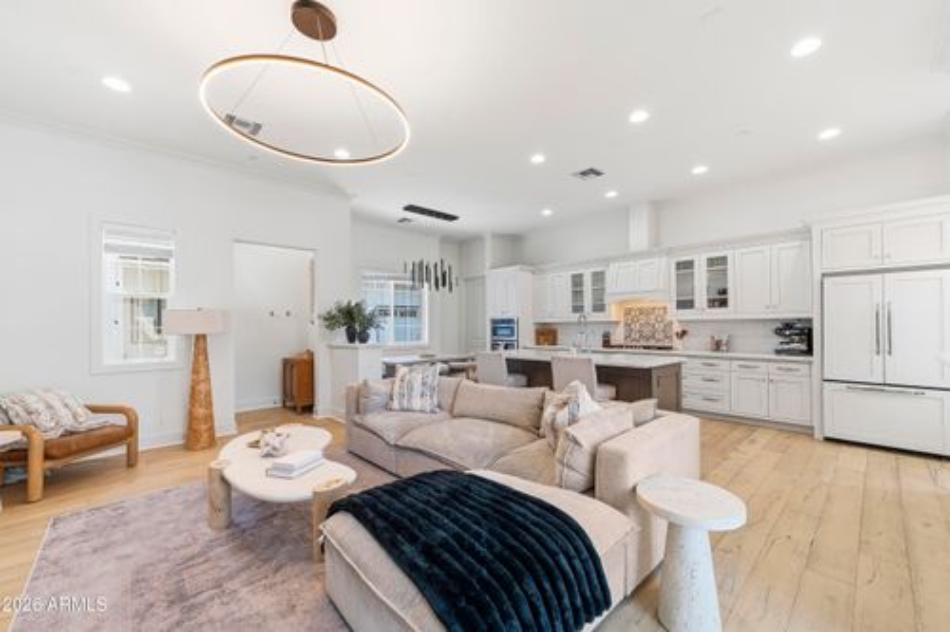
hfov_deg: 104.3
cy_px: 316
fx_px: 369
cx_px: 475
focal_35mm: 14
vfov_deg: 81.2
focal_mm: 14
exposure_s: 1/1.25
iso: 250
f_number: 8
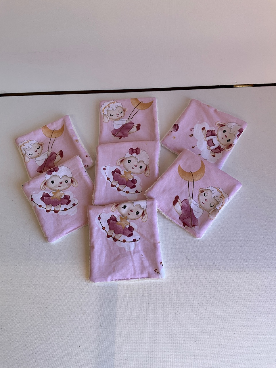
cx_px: 138
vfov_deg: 61.7
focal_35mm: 29
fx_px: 308
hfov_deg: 48.2
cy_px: 184
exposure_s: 1/197
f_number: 1.8
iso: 20
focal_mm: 3
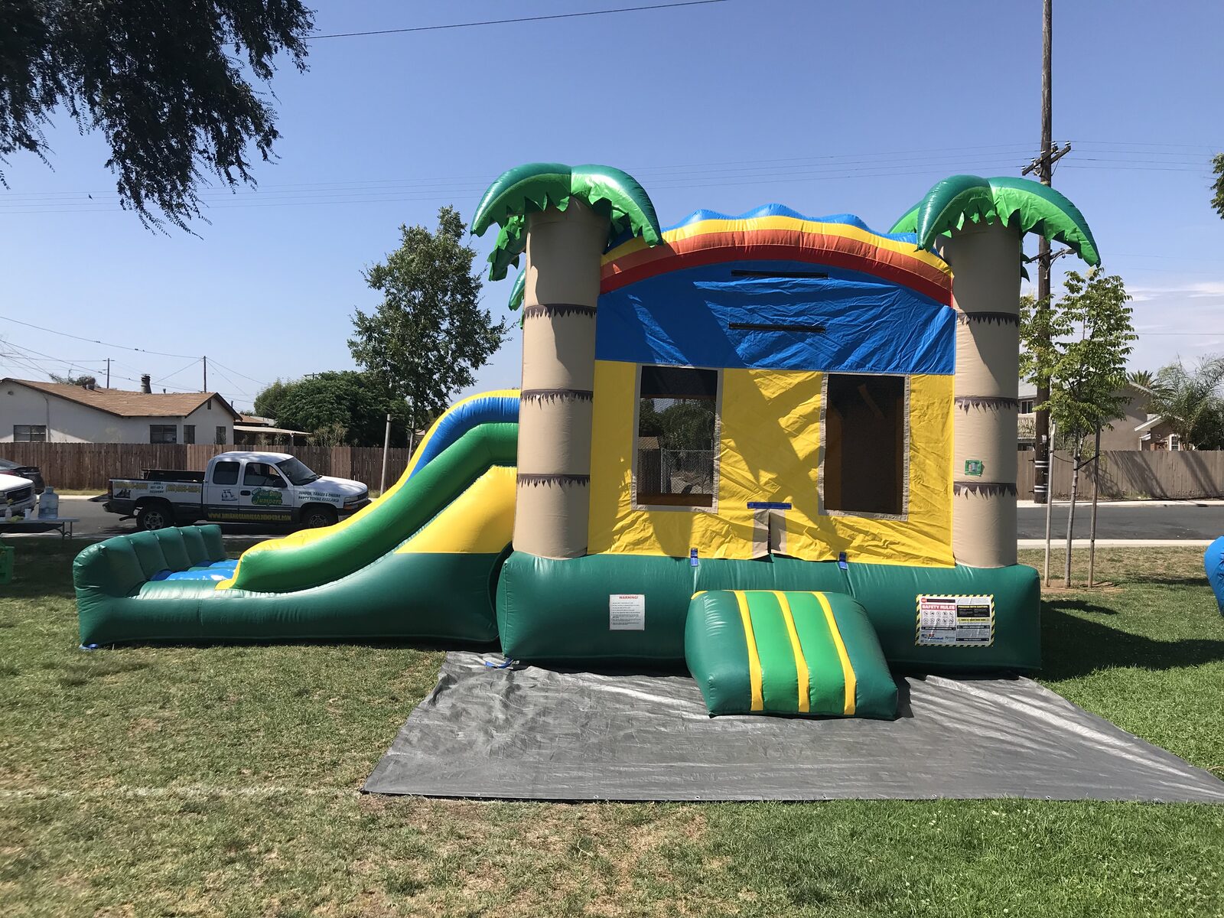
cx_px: 612
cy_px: 459
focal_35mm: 28
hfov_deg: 63.4
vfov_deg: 49.7
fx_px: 990
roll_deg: +0.2
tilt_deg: +0.0
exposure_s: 1/2519
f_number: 1.8
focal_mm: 3.99
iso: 20
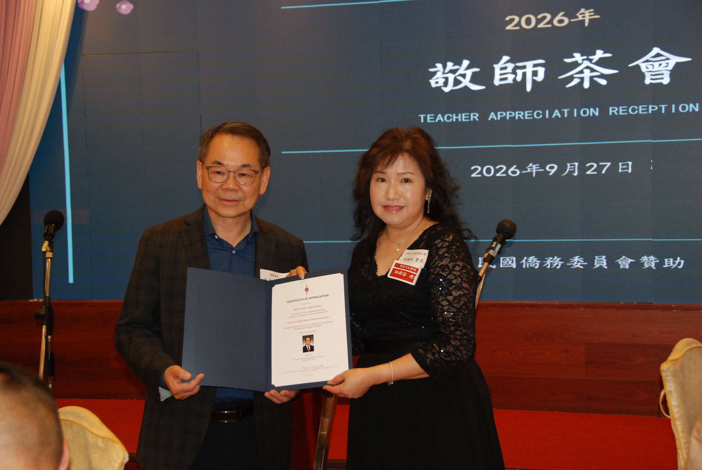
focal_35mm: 66
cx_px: 351
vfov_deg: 20.7
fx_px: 1289
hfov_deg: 30.5
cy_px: 235
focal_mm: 44
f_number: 5
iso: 800
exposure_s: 1/60
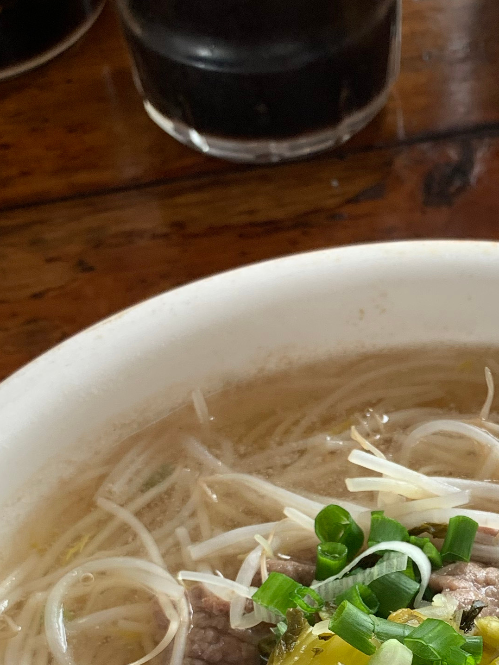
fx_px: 1403
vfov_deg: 25.3
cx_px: 443
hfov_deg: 19.8
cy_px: 680
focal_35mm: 73
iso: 32
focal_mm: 4.25
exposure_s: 1/121
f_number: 1.8
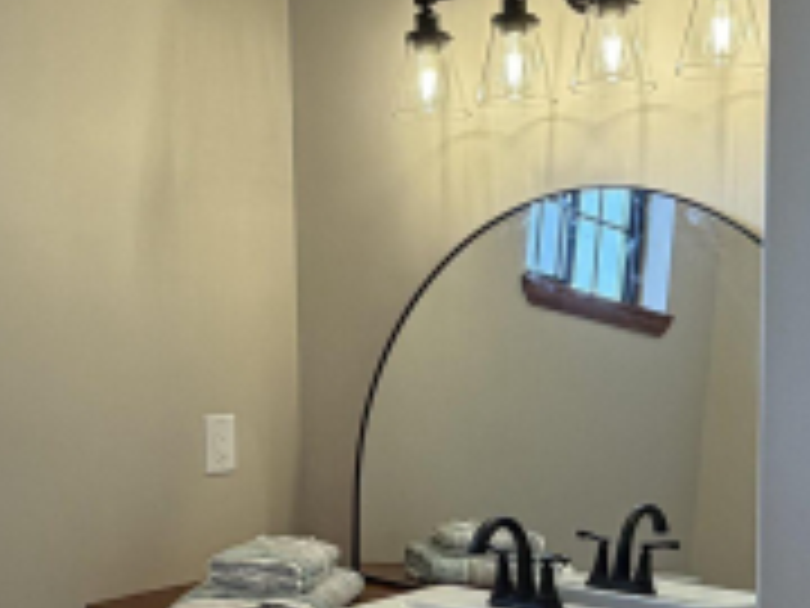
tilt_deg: -7.4
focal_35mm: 52
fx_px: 1217
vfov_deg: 27.4
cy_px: 500
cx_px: 569
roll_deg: +0.5
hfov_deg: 36.3
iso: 125
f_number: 2.2
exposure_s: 1/120
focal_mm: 2.22
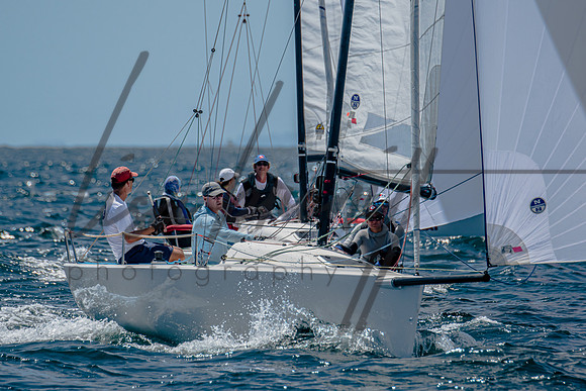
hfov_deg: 3.2
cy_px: 186
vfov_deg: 2.1
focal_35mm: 647
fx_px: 10532
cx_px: 274
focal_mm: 400
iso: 200
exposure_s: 1/2000
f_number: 5.6
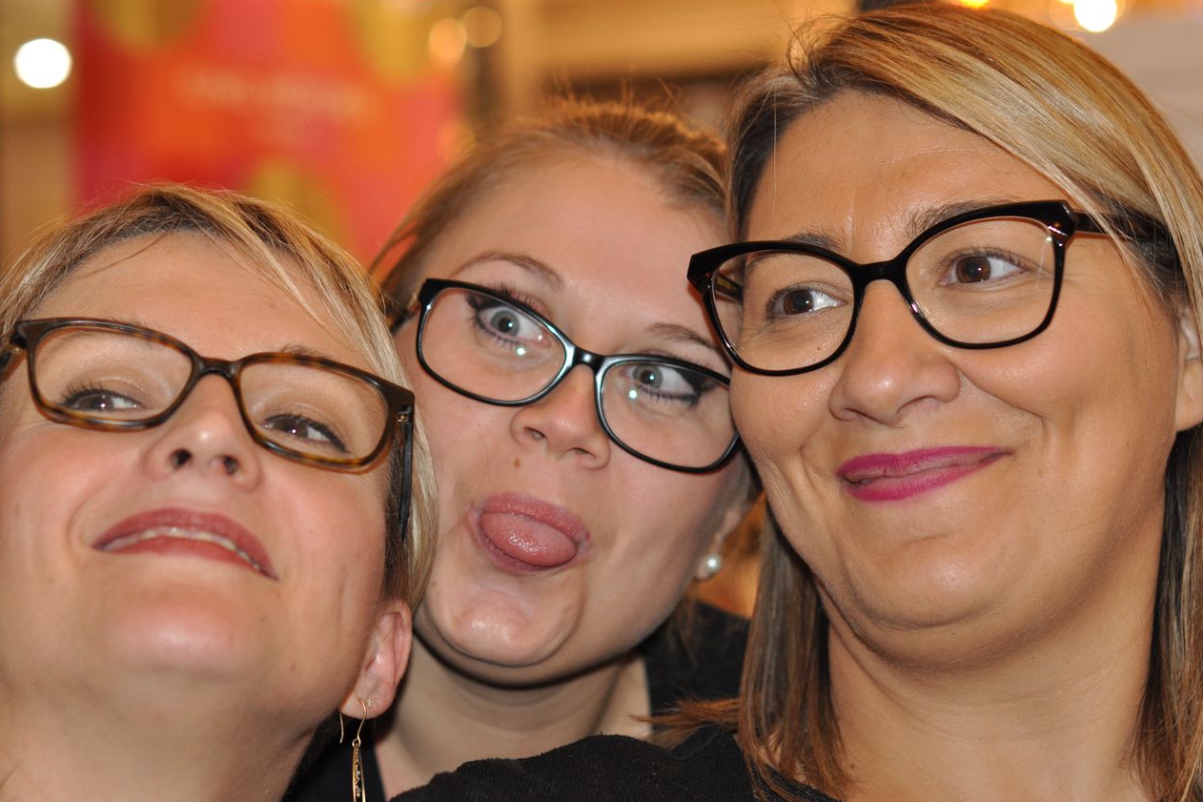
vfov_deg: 17.9
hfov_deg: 26.7
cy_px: 403
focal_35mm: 76
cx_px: 599
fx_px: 2539
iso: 640
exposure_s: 1/60
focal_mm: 50
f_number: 2.8
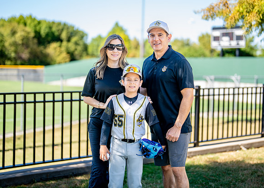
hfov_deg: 32.3
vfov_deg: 23.3
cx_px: 142
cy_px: 79
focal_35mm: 61
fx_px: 456
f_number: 1.2
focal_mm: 50
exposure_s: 1/1600
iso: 100
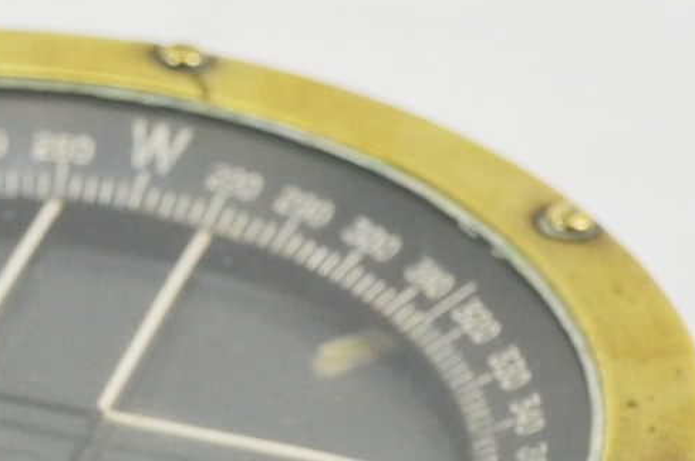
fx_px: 5530
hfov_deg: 7.2
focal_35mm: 287
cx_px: -17
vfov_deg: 4.7
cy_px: 780
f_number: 5.6
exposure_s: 1/125
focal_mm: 38
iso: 250
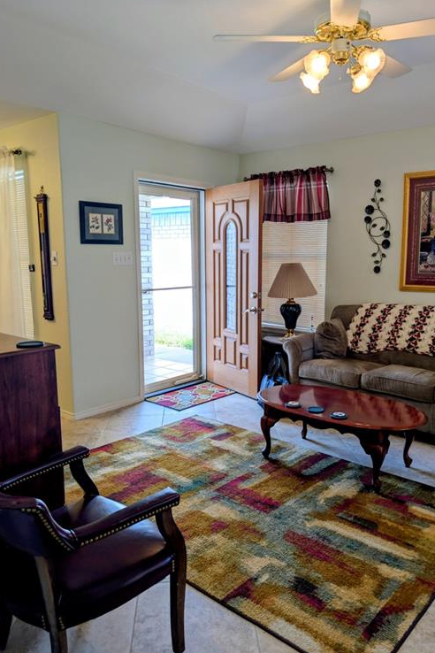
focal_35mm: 26
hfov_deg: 49.4
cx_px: 248
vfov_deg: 69.4
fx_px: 471
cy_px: 326
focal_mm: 6.9
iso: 31
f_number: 1.68
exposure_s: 1/120
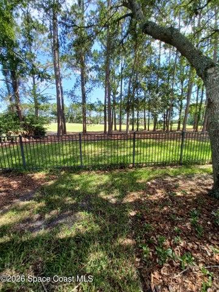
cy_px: 146
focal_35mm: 13
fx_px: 110
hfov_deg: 89.9
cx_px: 110
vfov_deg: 106.2
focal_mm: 1.42
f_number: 2.2
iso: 40
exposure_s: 1/224
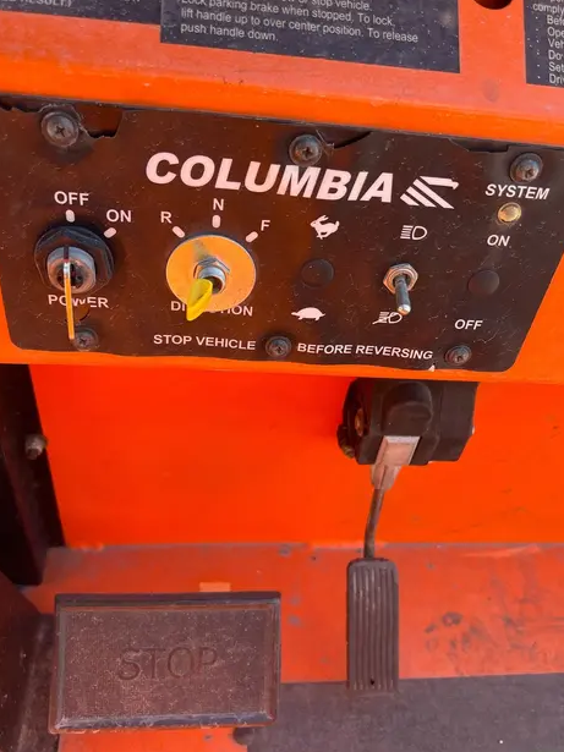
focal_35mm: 31
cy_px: 385
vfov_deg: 58.4
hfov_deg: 45.4
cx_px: 290
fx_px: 674
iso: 40
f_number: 1.5
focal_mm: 5.7
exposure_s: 1/267
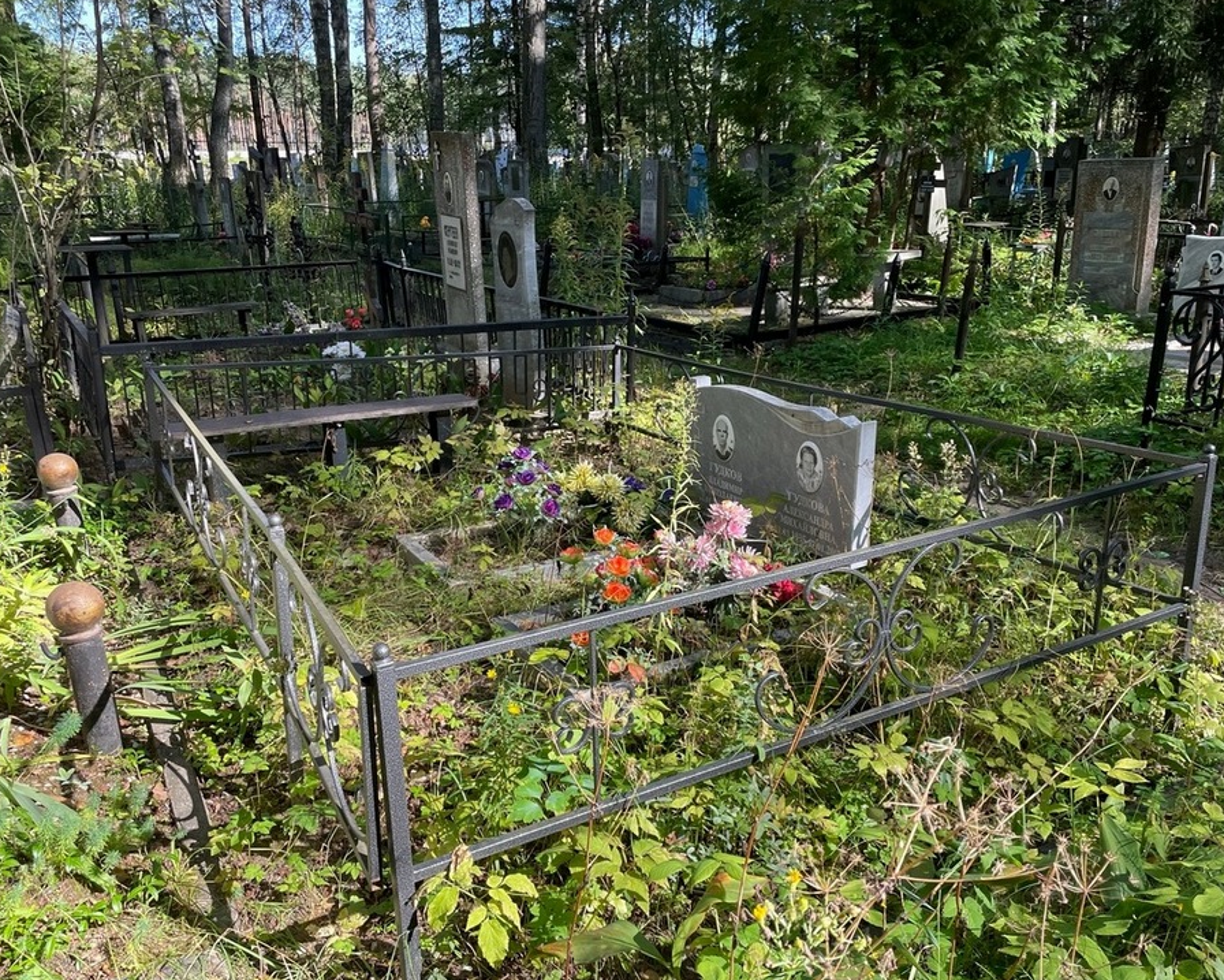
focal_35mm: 29
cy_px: 521
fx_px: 1051
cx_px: 617
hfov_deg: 60.4
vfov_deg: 50.0
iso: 32
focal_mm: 4.2
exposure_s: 1/354
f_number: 1.6
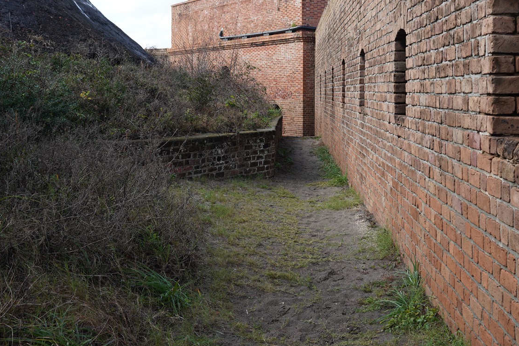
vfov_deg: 26.8
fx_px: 721
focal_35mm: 50
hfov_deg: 39.4
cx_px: 320
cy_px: 111
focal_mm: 28
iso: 100
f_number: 7.1
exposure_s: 1/100
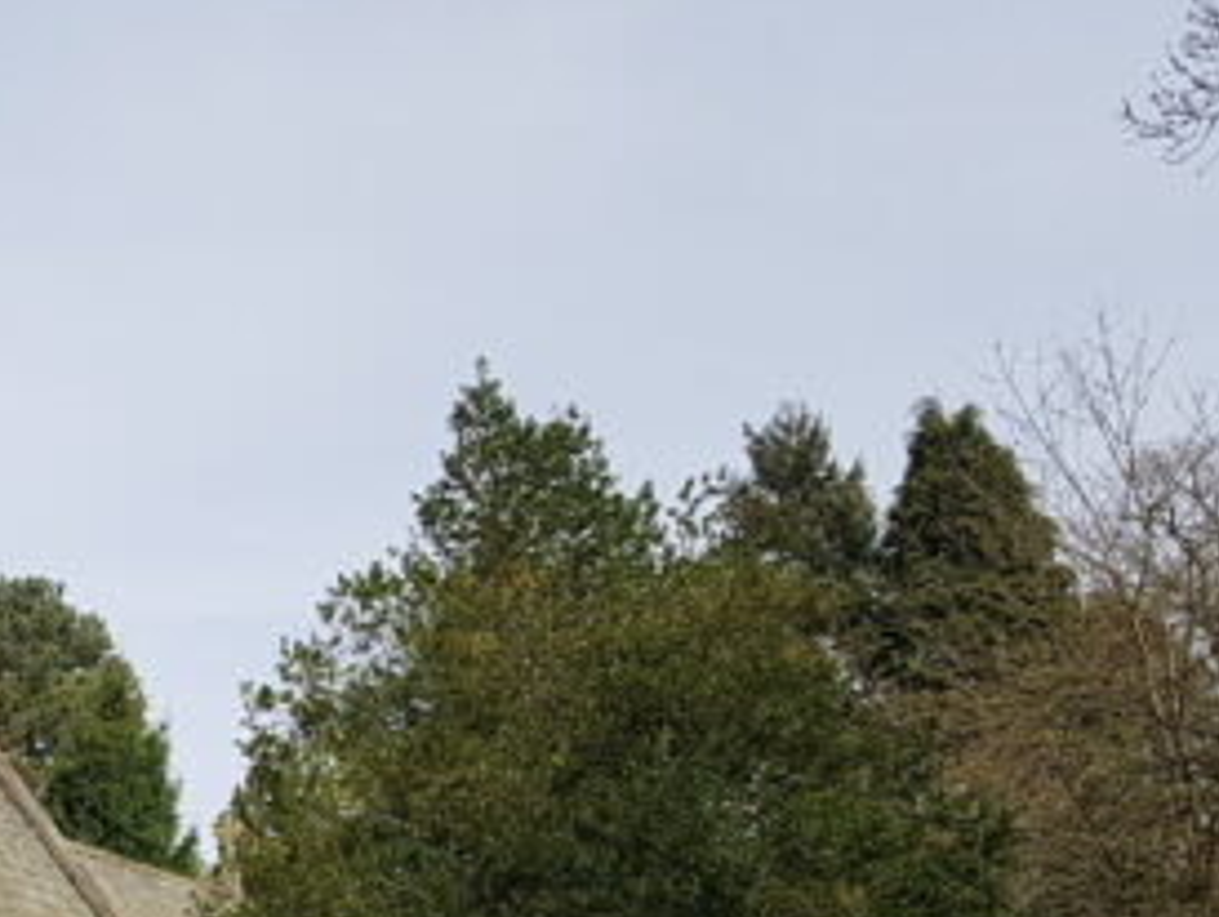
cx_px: -107
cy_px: 895
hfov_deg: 27.1
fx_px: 2326
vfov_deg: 21.6
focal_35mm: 66
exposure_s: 1/2020
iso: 50
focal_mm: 4.2
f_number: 1.7
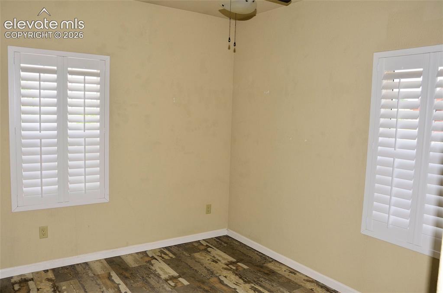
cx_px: 222
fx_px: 331
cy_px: 146
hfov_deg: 67.5
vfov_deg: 47.7
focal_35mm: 27
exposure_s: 1/60
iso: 200
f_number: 6.3
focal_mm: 18
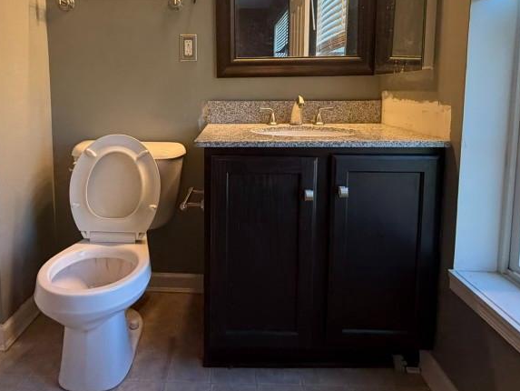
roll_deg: +0.0
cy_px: 121
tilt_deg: -4.2
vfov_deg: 53.5
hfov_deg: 69.1
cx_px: 226
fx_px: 376
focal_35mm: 25
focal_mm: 2.22
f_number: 2.2
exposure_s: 1/120
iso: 125
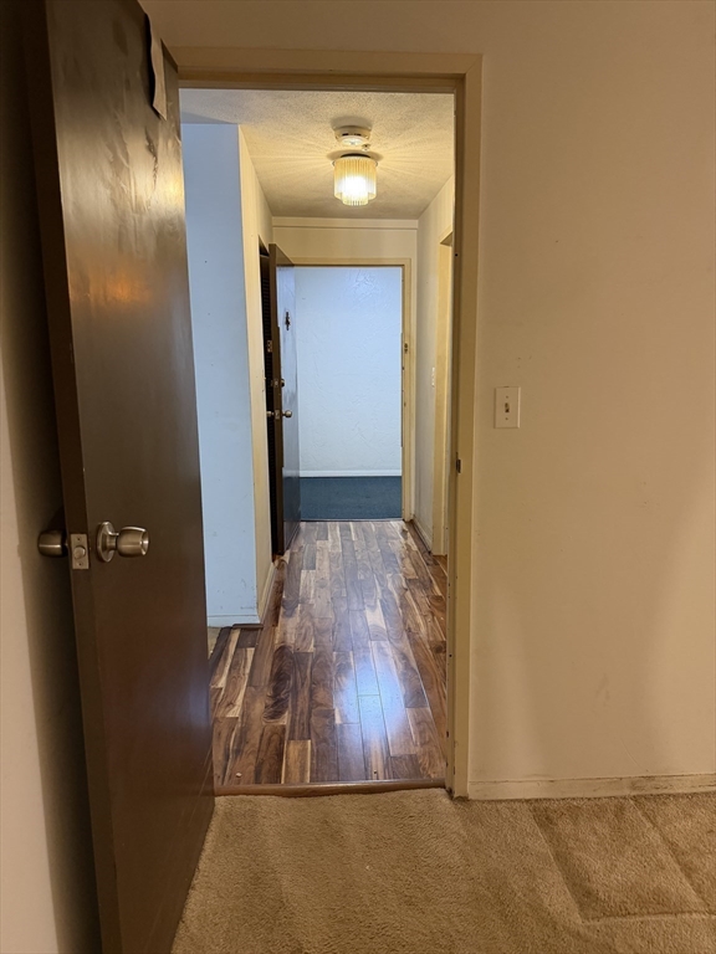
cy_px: 477
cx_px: 358
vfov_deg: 71.6
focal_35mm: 24
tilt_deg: -9.5
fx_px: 662
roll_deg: -0.9
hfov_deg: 56.8
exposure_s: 1/60
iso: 400
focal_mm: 6.76
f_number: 1.78
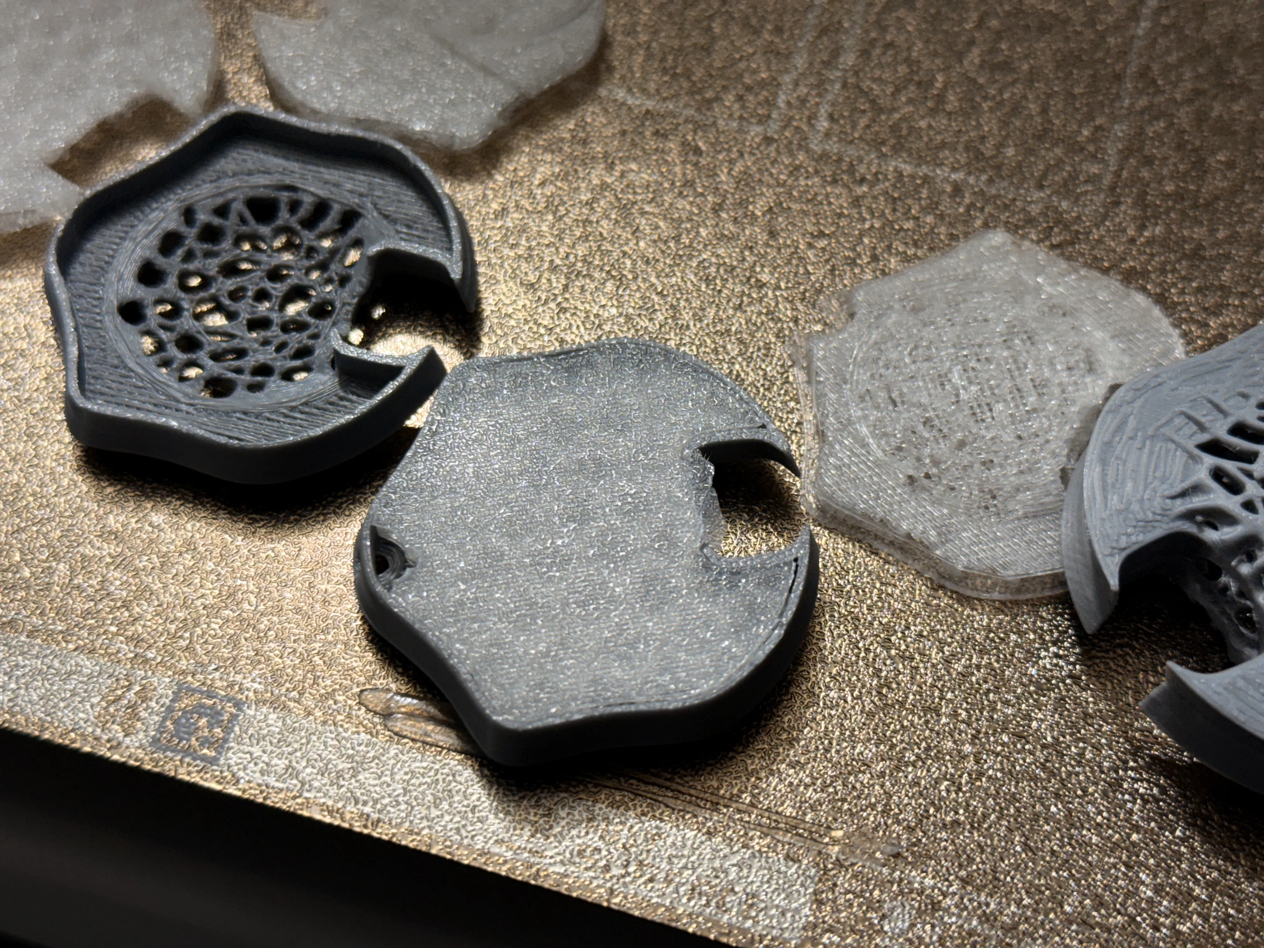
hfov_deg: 39.7
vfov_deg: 30.3
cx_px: 632
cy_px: 474
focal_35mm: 48
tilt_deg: -58.3
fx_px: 1753
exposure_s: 1/120
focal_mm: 6.76
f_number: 1.78
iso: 100
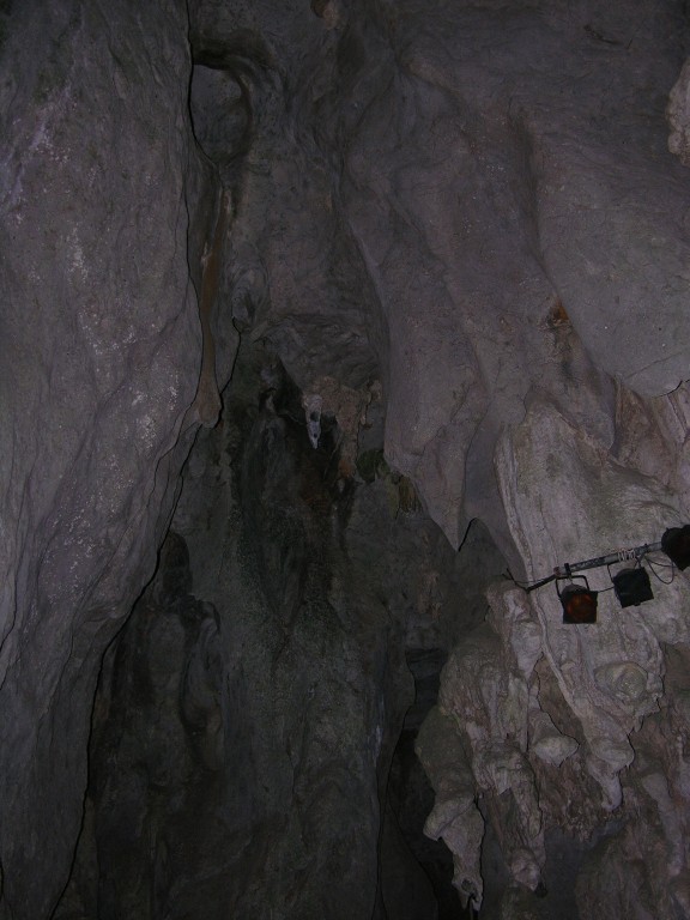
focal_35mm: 35
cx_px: 345
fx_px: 930
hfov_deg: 40.7
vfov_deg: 52.6
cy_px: 460
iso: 100
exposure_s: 1/60.1
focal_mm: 8.9
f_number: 2.8
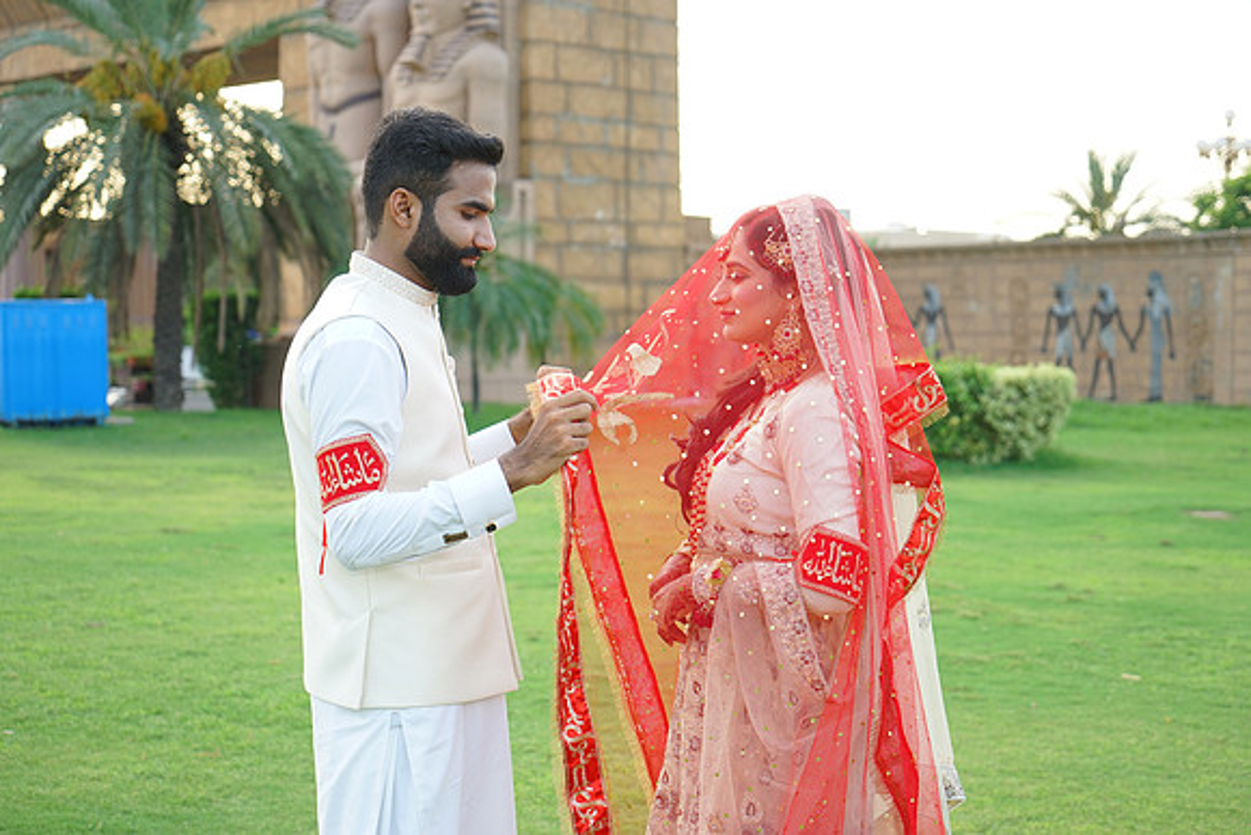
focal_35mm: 55
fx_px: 1912
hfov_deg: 36.2
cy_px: 418
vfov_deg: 24.6
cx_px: 626
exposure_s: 1/200
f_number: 4
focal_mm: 55
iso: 320
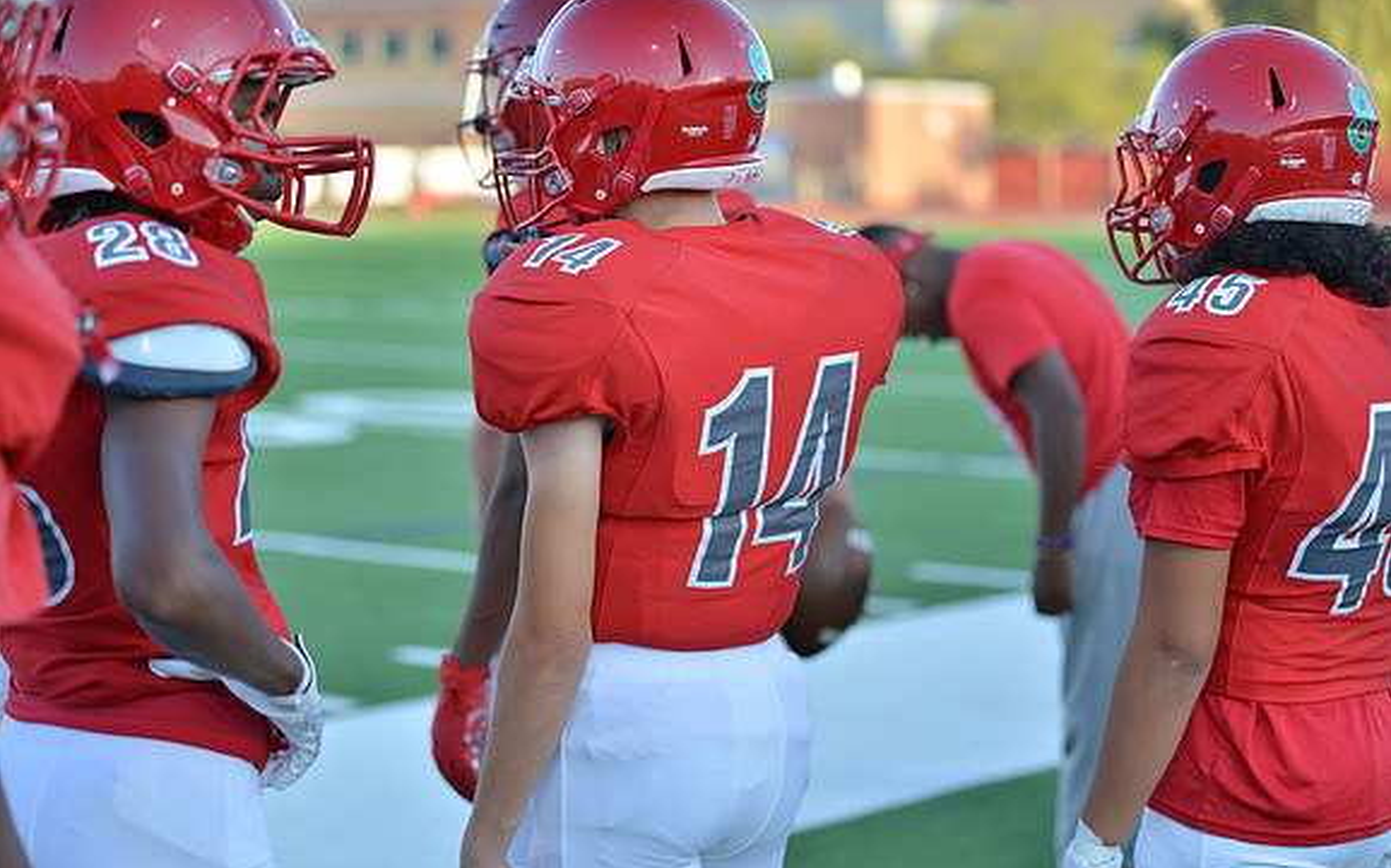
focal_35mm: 87
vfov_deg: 15.0
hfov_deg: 23.8
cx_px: 696
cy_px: 417
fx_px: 3297
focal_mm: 85
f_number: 2.8
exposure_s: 1/1000
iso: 500
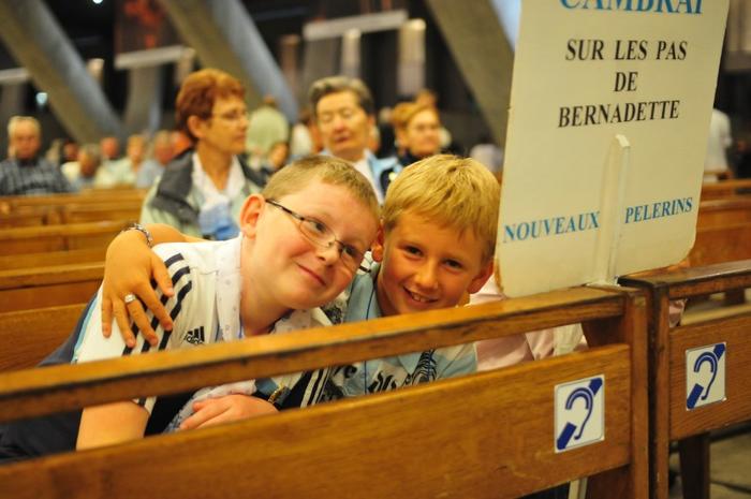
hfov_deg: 43.6
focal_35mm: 45
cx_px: 376
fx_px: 938
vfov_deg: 29.8
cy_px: 250
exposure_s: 1/160
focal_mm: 30
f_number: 1.8
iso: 1250
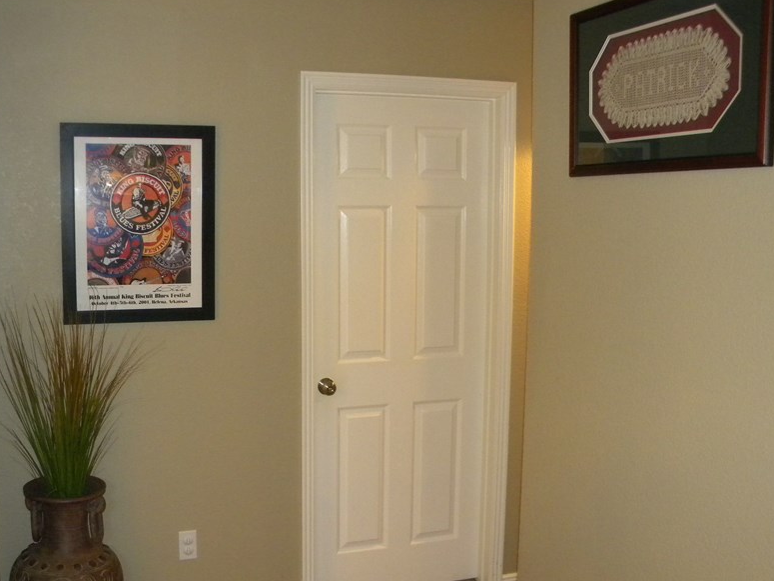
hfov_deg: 49.8
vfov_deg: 38.5
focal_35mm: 37
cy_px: 357
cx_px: 306
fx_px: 827
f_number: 3.5
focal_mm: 5
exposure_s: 1/26
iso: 400
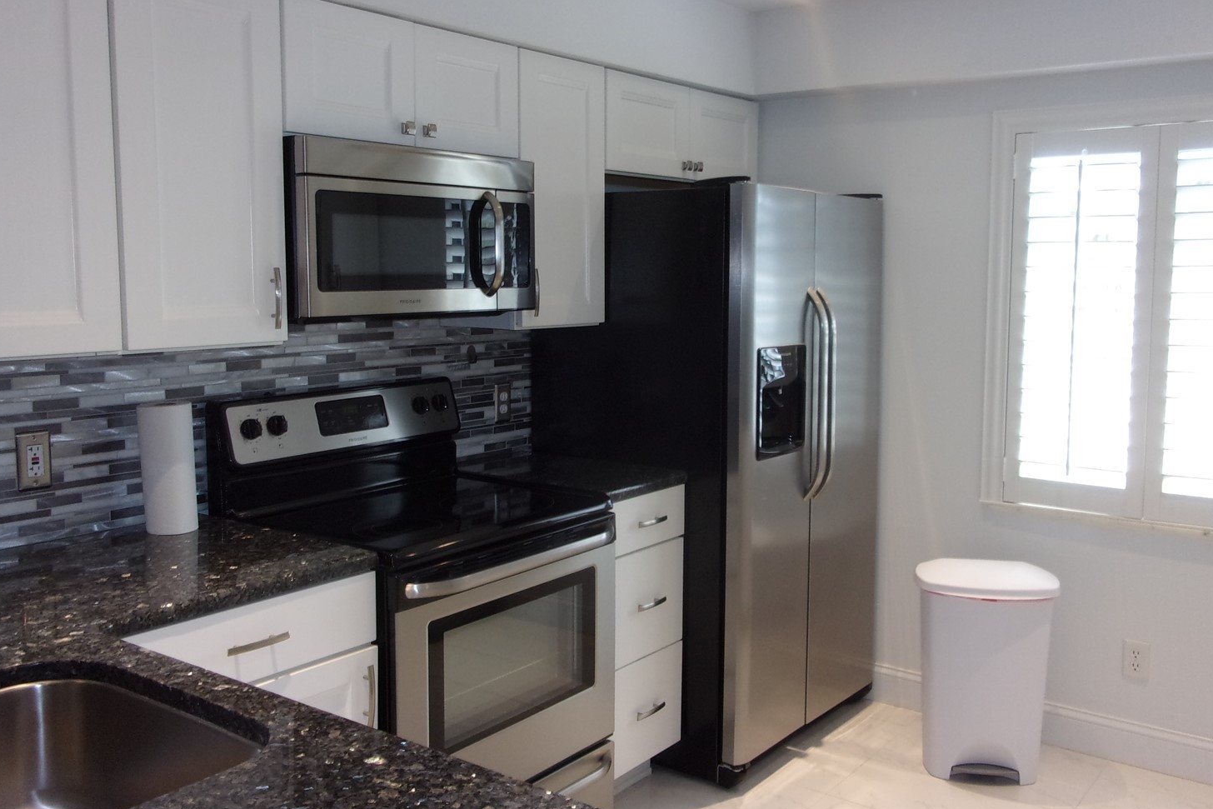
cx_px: 641
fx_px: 1078
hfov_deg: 58.7
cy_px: 379
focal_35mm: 32
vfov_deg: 41.1
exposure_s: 1/34
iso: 111
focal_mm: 5.1
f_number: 3.9
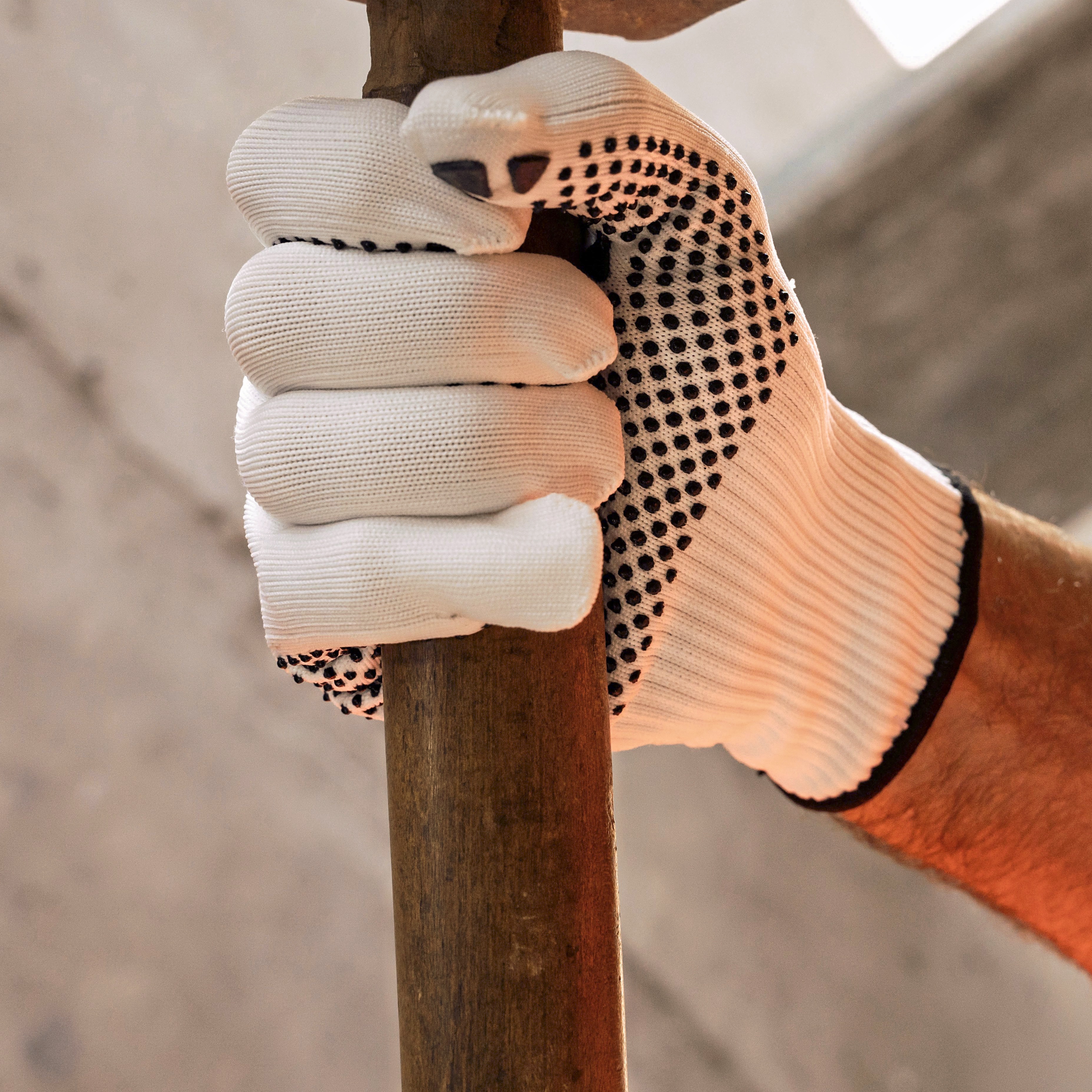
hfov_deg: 26.1
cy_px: 441
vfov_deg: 26.1
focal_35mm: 66
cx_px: 632
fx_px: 2356
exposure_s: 1/200
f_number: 6.3
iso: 1250
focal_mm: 41
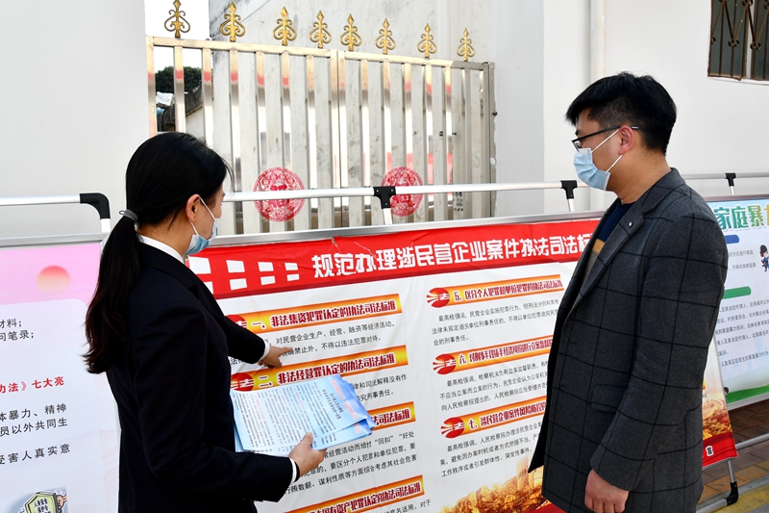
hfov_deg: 61.9
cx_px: 384
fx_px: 641
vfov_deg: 43.6
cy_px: 256
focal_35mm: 30
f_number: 9
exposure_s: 1/320
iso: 160
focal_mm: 20
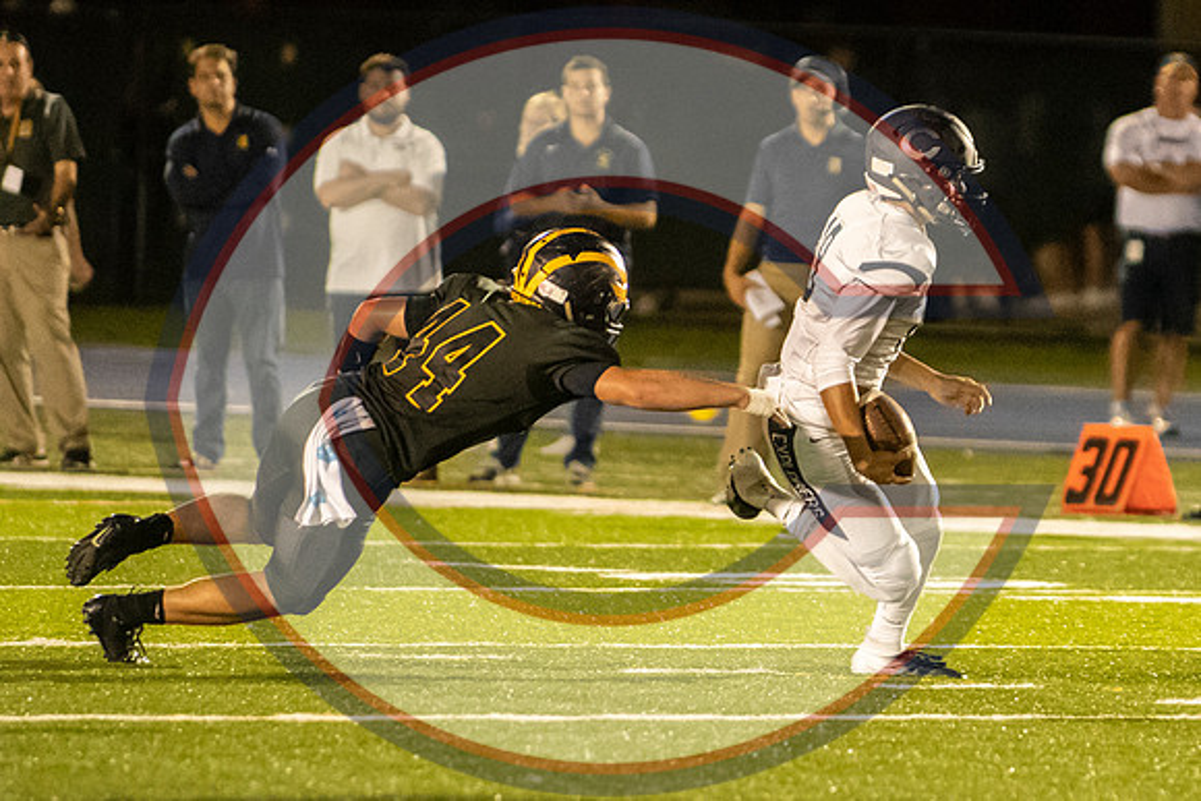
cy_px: 400
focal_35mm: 577
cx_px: 1154
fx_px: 19244
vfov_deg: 2.4
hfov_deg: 3.6
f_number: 2.8
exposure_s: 1/1250
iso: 9000
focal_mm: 200
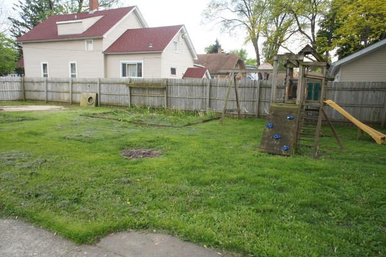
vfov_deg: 51.3
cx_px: 196
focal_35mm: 25
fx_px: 268
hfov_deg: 71.5
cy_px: 132
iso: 1600
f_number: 16
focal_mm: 16
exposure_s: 1/125
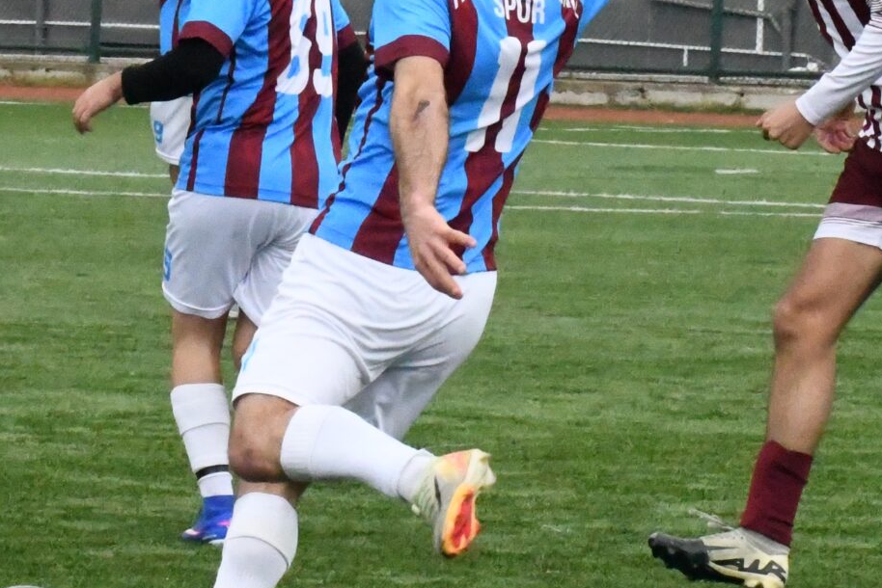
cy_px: 292
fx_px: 10293
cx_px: 385
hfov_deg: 4.9
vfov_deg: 3.3
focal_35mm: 420
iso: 20000
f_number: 16
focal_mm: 100
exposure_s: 1/4000
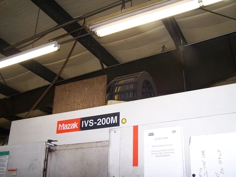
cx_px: 118
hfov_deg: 49.0
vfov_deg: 37.7
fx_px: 259
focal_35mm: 38
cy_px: 88
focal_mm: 6.3
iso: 140
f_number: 2.8
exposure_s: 1/60
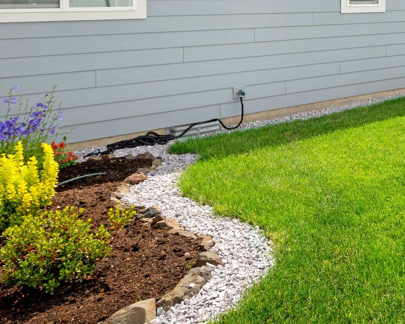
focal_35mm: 46
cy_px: -5
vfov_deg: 30.3
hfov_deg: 31.7
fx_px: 551
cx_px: 516
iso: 100
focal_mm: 16
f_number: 8
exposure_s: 1/40
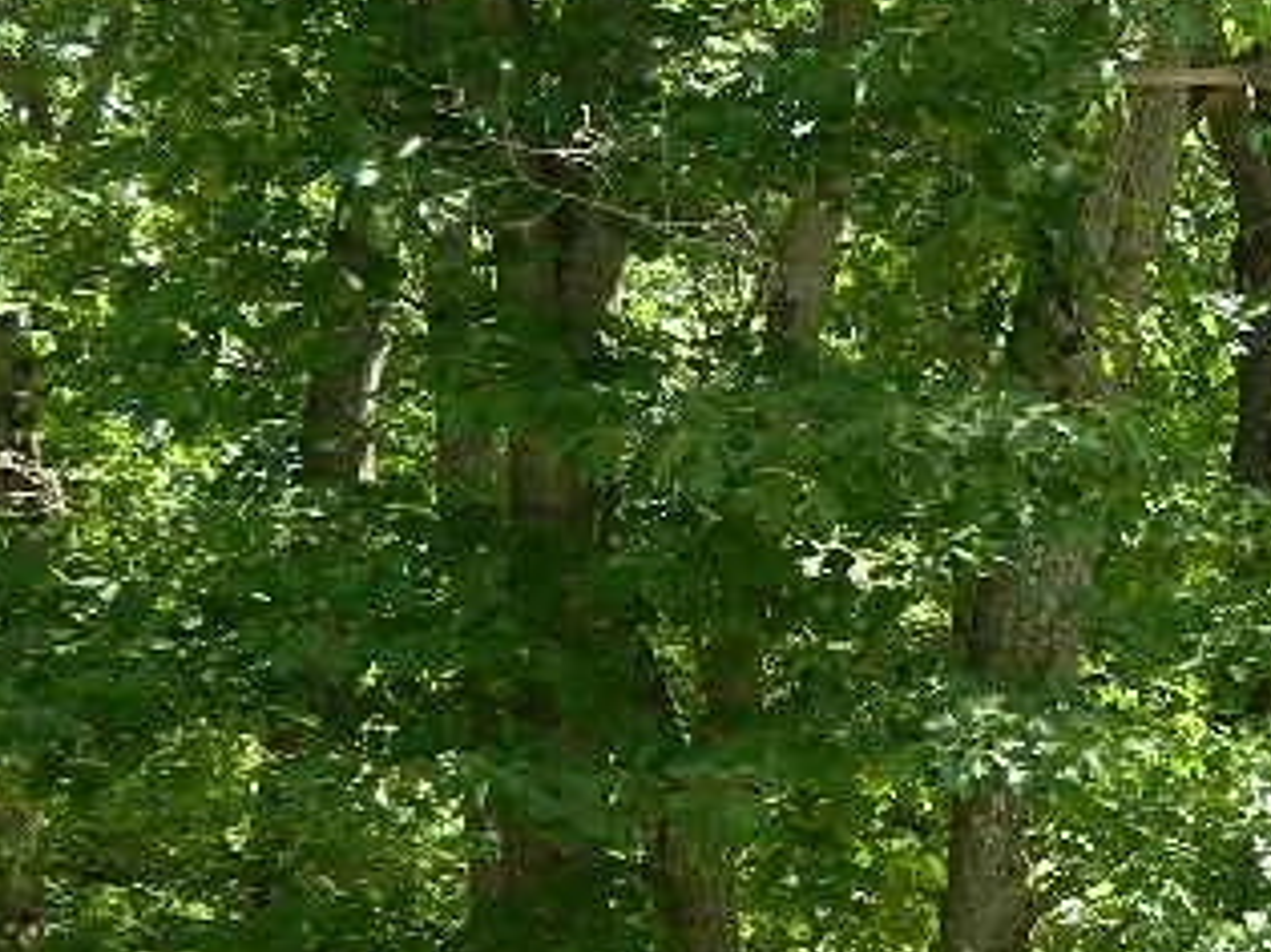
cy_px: 1166
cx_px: 2046
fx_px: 5616
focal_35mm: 153
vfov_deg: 9.6
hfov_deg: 12.2
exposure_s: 1/100
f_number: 3.6
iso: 80
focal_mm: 8.4
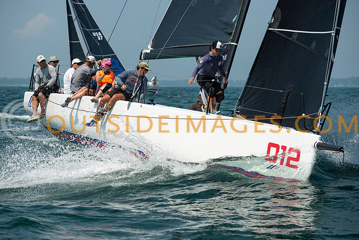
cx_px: 171
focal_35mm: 146
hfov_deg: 14.1
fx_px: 1453
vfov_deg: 9.4
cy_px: 120
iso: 250
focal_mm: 135
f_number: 5
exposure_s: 1/3200
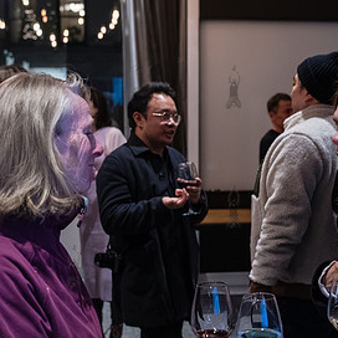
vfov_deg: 23.4
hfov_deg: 23.2
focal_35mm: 74
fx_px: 817
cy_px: 177
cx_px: 241
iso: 8000
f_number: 3.5
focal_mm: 35
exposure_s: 1/320
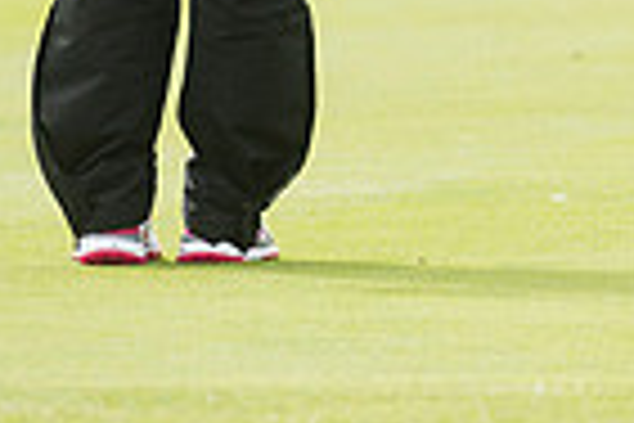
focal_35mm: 1234
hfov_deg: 1.7
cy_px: -425
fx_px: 21730
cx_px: 719
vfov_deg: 1.1
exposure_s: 1/2000
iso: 800
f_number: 6.3
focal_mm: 300
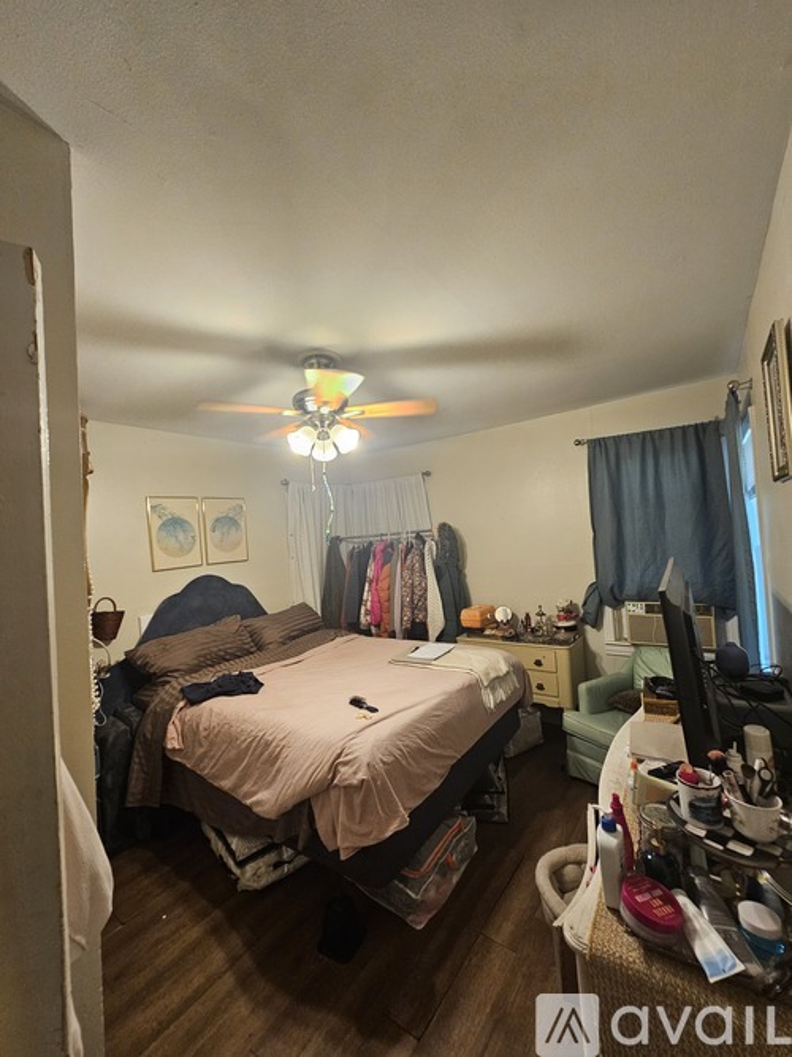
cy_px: 528
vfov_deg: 106.2
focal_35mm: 13
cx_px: 396
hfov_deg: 89.9
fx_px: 397
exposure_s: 1/60
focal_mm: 2.2
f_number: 2.2
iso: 250
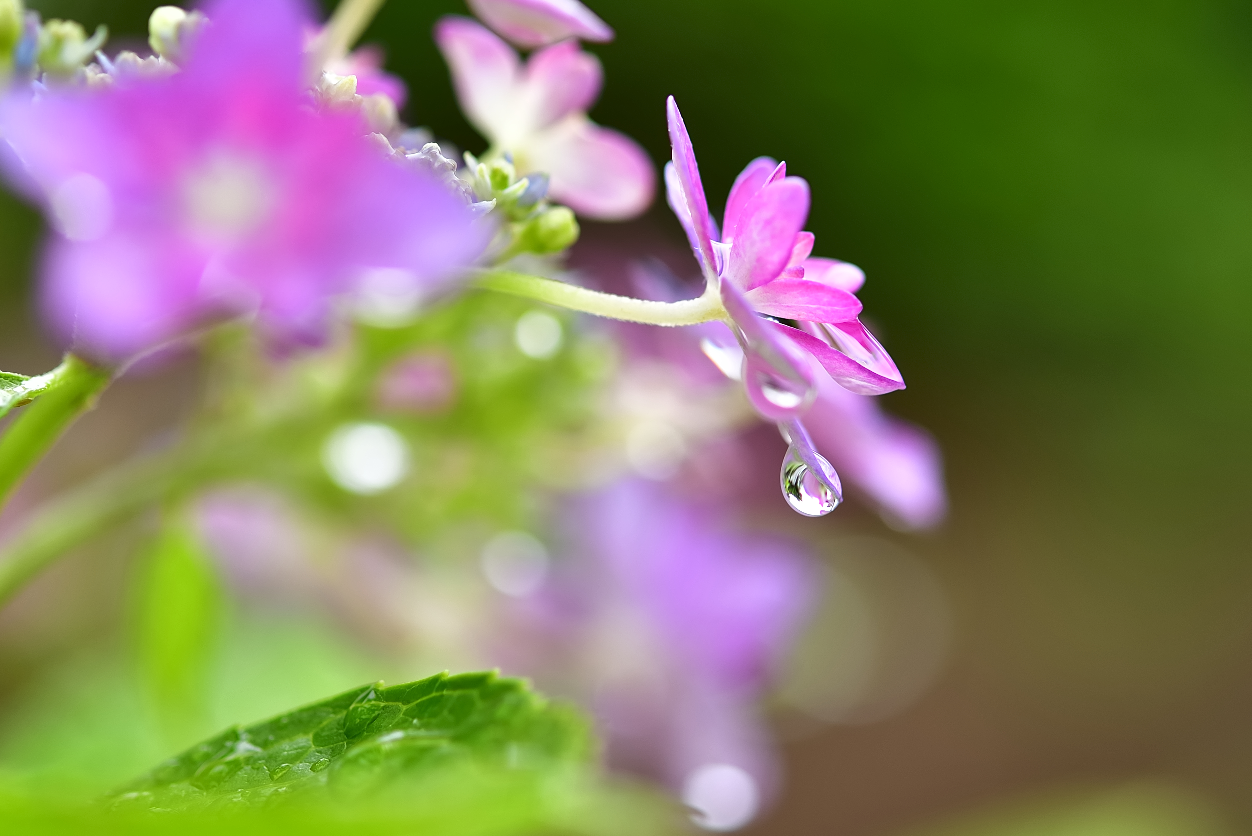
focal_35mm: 60
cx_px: 626
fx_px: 2087
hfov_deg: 33.4
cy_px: 418
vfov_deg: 22.6
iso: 100
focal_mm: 60
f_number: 3.2
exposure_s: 1/400
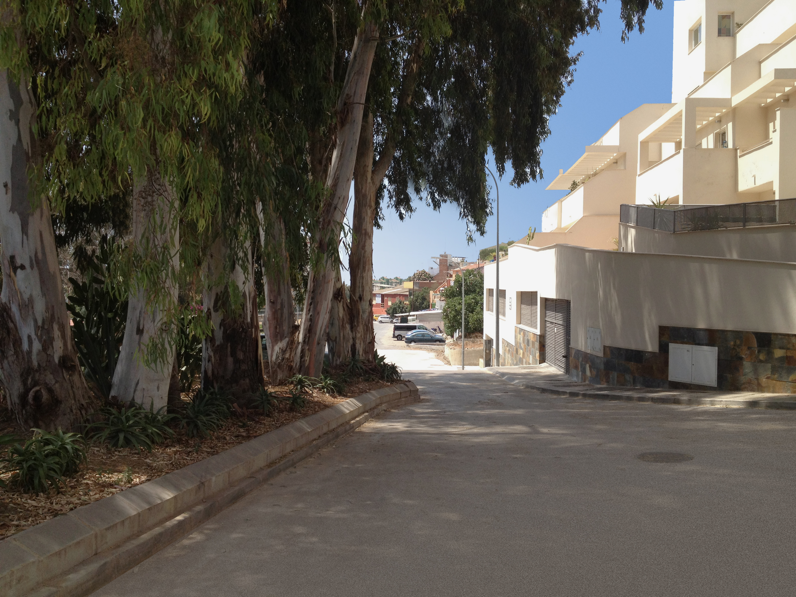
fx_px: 805
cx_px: 398
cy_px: 298
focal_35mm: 35
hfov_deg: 52.6
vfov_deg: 40.7
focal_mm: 4.28
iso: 64
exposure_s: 1/951
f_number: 2.4
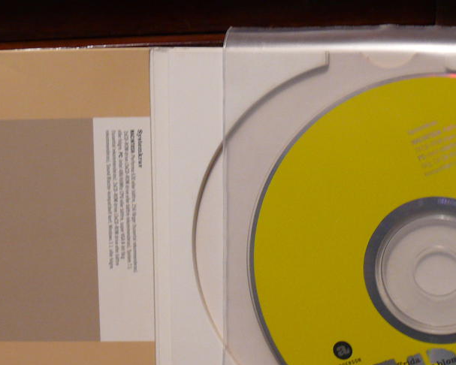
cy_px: 222
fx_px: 972
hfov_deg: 26.4
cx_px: 186
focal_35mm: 72
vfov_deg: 21.2
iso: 200
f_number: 2.8
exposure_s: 1/13
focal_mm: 7.4
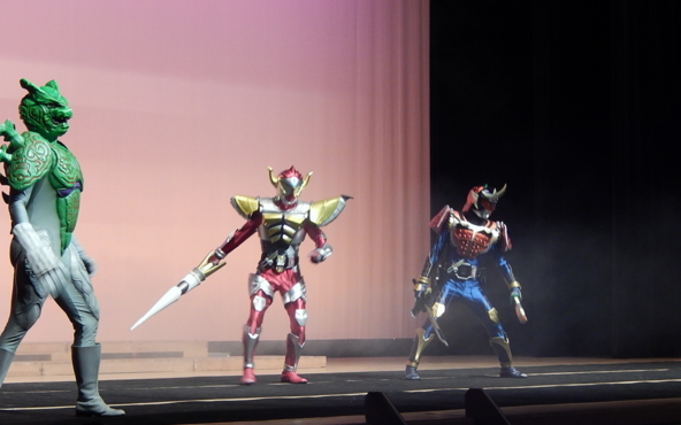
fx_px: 1893
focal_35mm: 102
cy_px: 242
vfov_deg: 12.8
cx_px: 343
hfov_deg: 20.4
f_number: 5.2
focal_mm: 17
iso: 400
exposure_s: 1/15
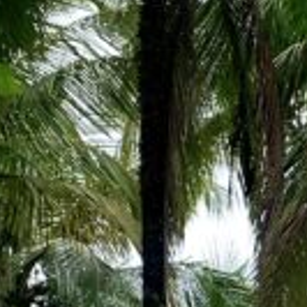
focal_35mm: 177
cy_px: 439
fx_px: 1776
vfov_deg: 9.6
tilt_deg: +19.3
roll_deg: -0.5
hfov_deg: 9.8
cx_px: 307
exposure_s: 1/945
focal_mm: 4.25
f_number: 1.8
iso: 25
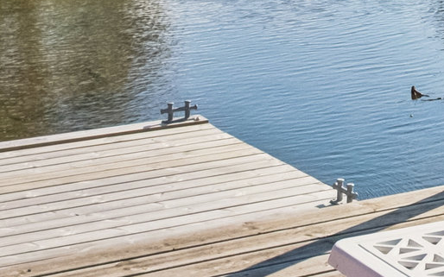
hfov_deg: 16.7
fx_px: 1440
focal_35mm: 119
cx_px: 556
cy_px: -296
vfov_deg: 10.1
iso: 800
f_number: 5.6
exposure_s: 1/4000
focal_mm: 13.2
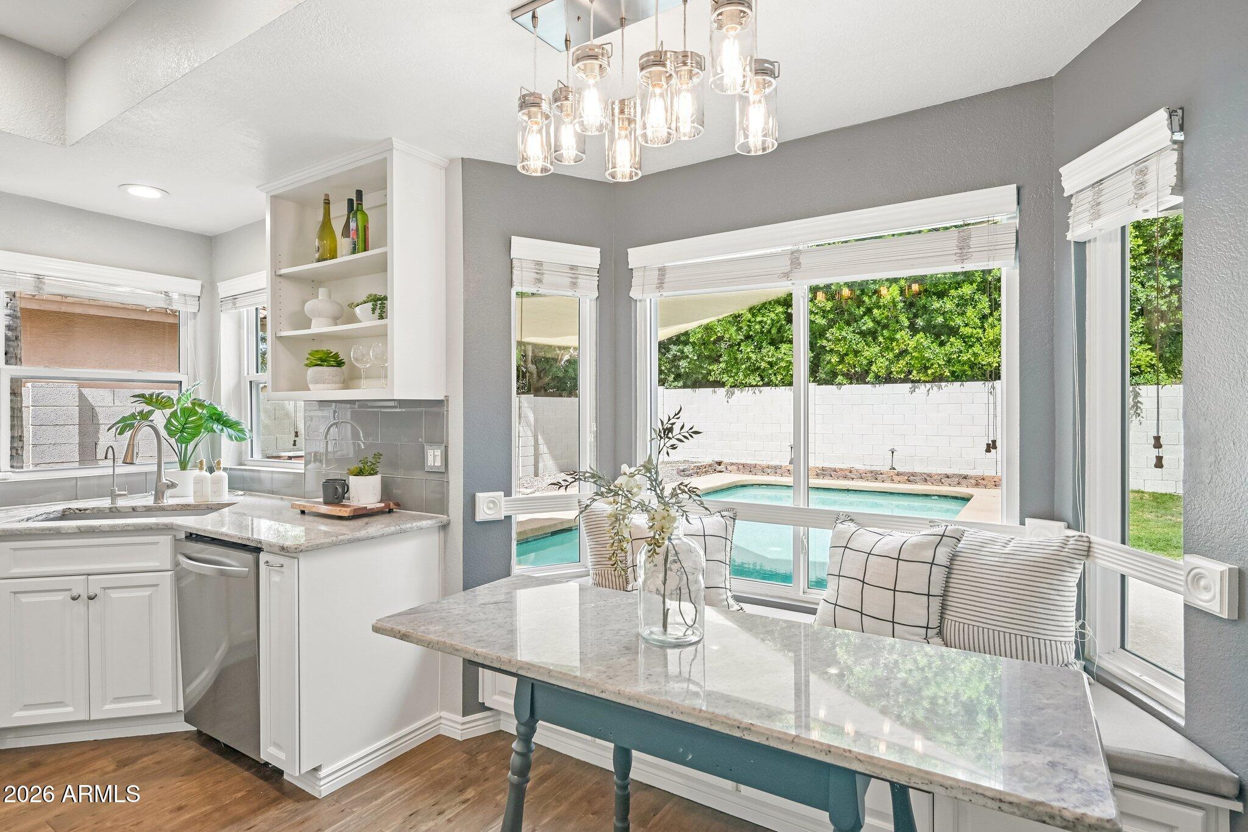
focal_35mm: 18
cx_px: 624
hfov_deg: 90.0
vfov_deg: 67.4
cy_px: 416
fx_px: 624
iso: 640
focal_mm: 18
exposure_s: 1/250
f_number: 8
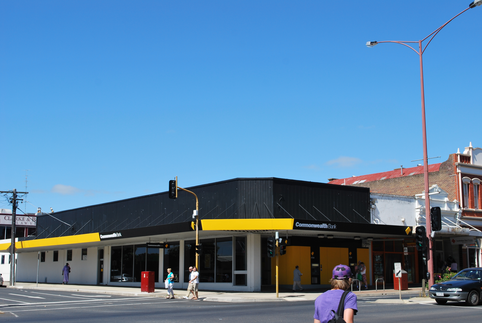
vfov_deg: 26.6
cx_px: 241
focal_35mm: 51
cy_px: 162
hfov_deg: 38.8
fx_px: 684
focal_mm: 34
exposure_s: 1/250
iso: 100
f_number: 8
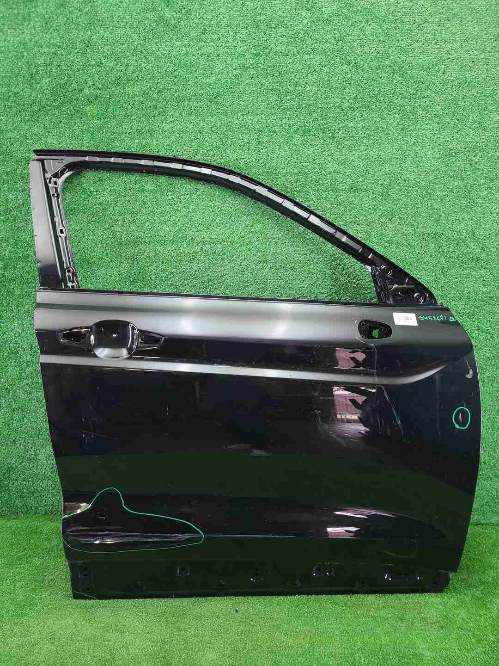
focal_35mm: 26
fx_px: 500
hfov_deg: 53.1
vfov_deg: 67.3
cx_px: 250
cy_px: 333
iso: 214
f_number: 1.8
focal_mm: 5.4
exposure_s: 1/50
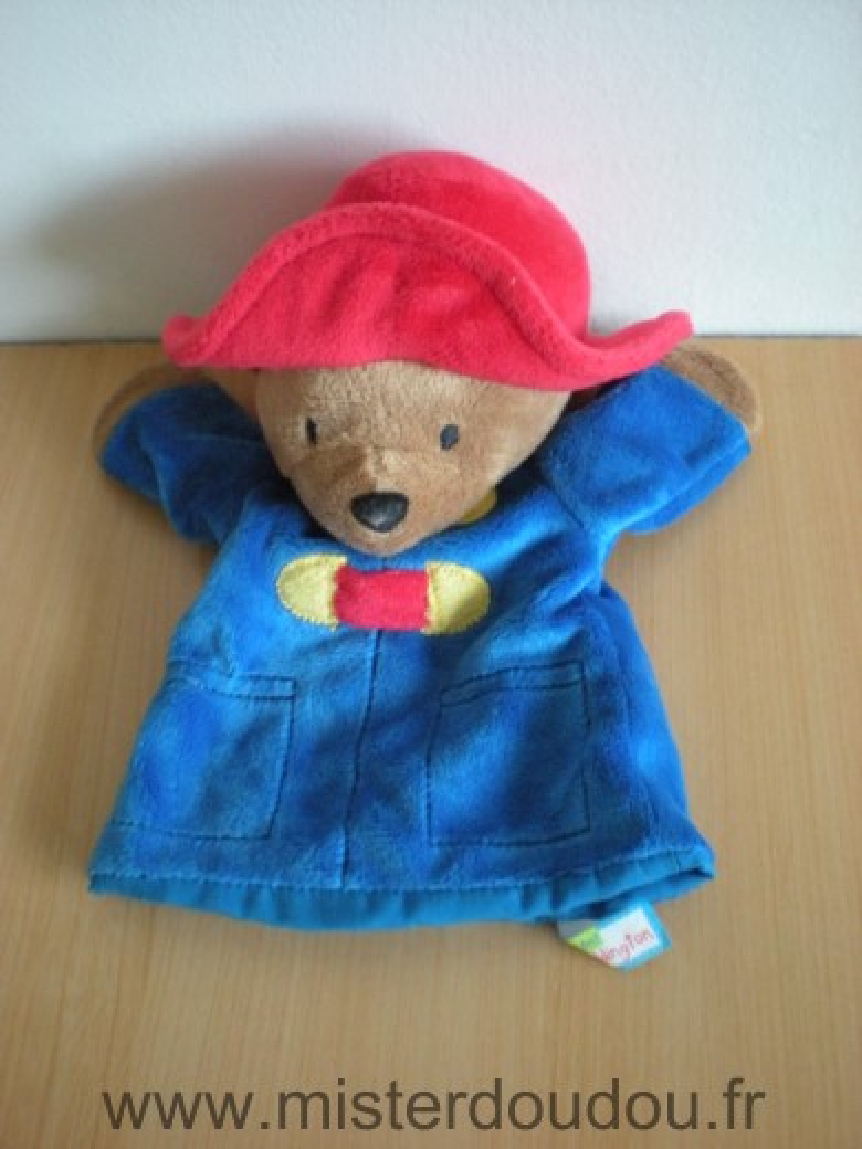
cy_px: 574
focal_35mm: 38
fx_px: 1262
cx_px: 431
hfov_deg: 37.7
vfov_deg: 49.0
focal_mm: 6.3
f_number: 3.1
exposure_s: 1/8
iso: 483
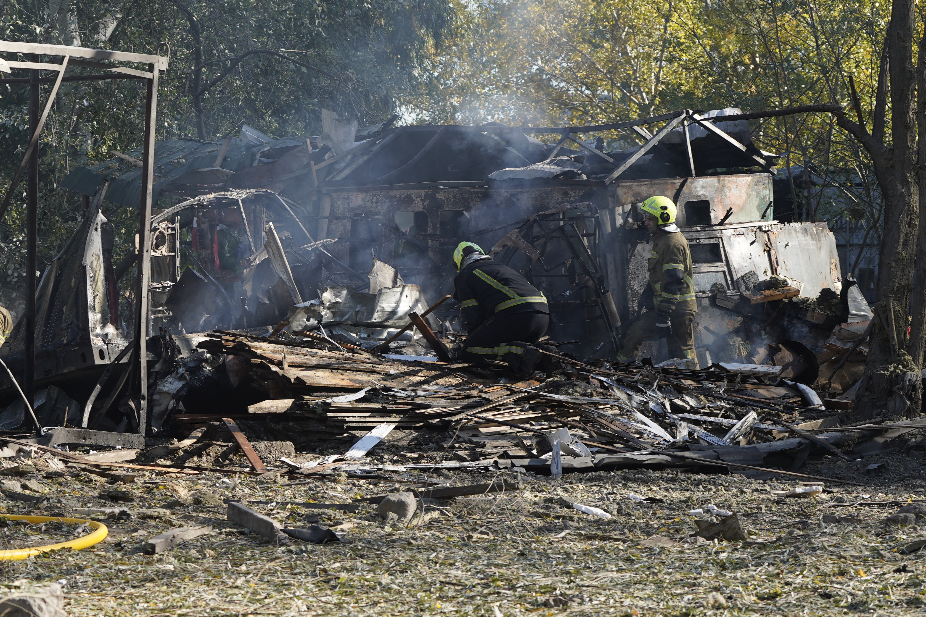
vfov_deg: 9.3
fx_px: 3807
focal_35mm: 148
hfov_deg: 13.9
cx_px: 324
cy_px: 276
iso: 200
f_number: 6.3
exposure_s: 1/320
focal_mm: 100
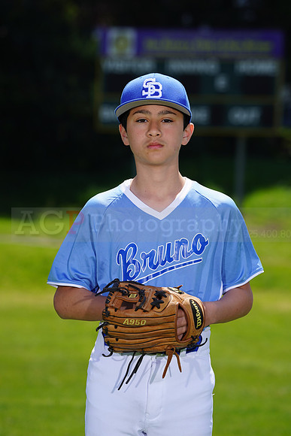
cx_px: 146
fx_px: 2957
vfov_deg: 8.4
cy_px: 218
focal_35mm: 244
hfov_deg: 5.6
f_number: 8
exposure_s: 1/250
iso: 100
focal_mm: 244
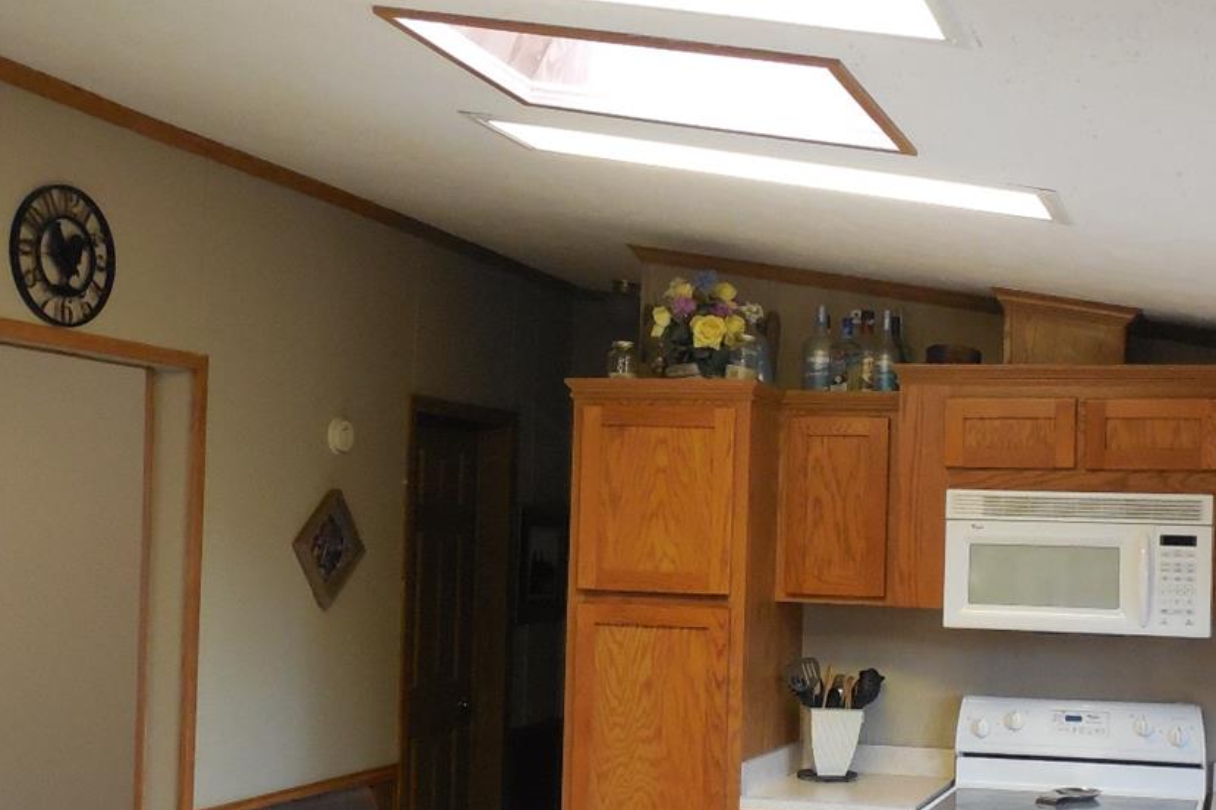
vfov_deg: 28.5
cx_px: 889
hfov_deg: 40.9
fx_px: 1587
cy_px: 517
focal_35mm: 47
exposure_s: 1/25
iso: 400
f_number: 3.3
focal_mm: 4.5
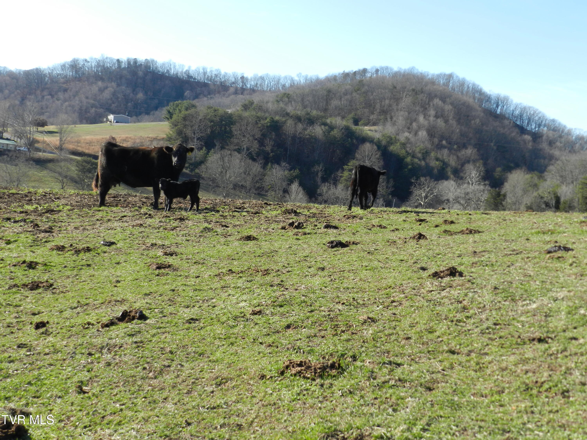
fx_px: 899
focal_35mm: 53
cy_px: 220
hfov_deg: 36.2
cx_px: 294
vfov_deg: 27.5
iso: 160
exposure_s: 1/400
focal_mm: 9.4
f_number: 4.4
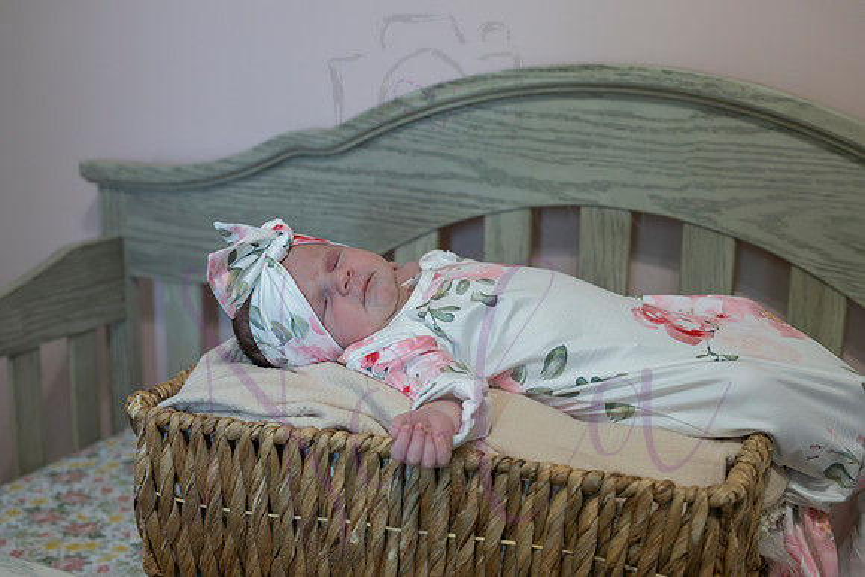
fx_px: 1078
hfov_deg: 43.7
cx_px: 422
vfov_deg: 30.0
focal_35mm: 45
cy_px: 281
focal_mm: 43
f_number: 4.5
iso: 3200
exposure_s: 1/320
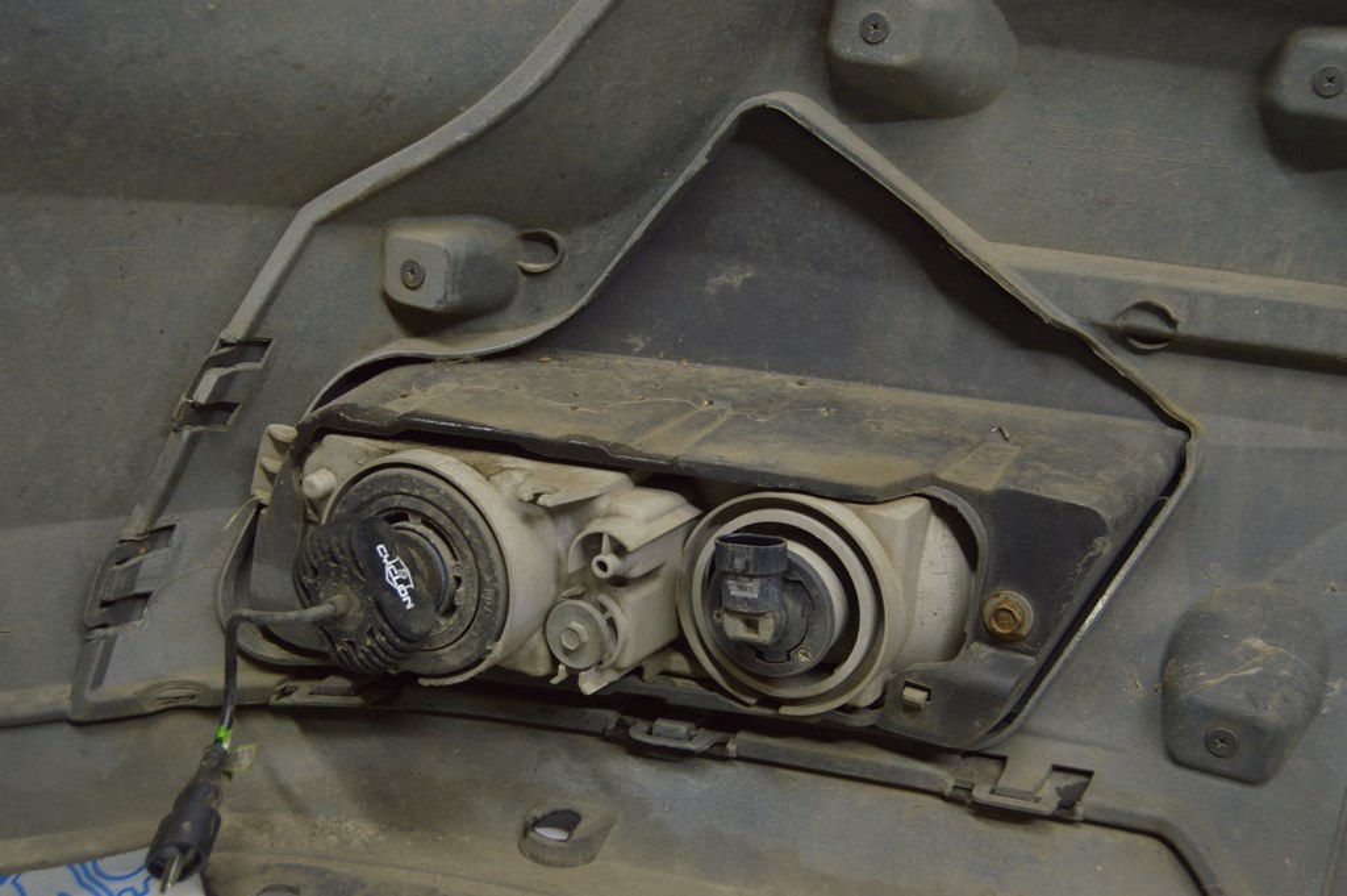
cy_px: 448
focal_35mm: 39
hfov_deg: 49.6
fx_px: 1458
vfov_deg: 34.2
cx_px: 674
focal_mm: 26
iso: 400
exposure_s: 1/20
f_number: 5.6
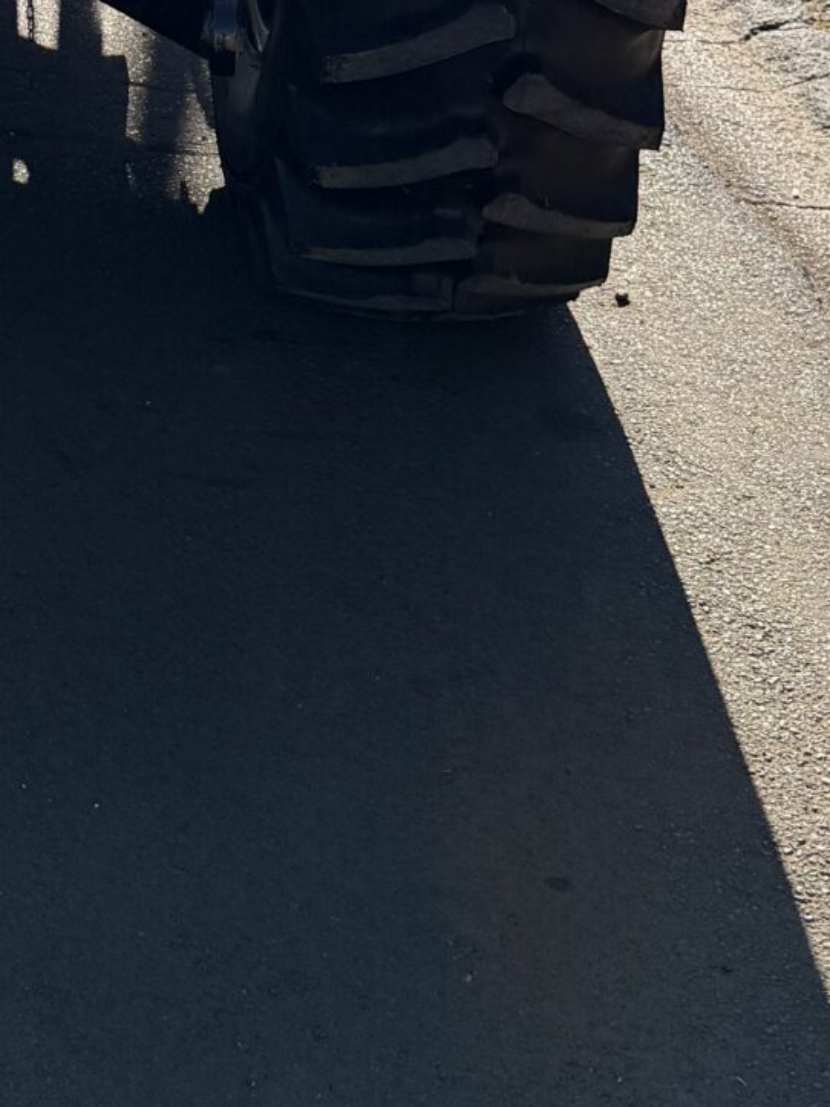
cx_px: -61
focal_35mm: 85
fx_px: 2718
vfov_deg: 21.2
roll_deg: +2.3
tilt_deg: -10.2
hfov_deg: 16.9
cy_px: -276
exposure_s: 1/3584
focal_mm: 6.76
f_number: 1.78
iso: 80
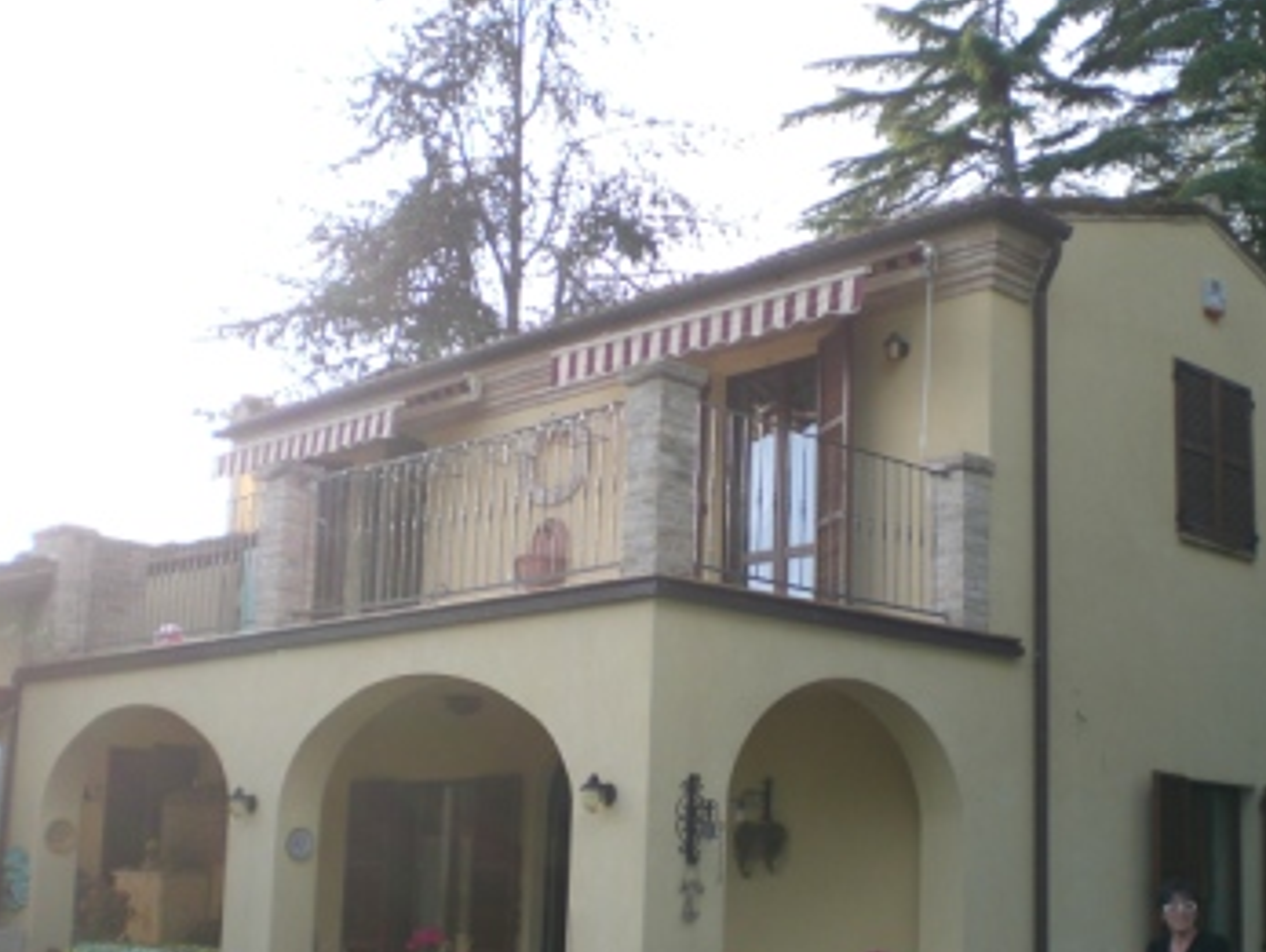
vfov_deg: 29.6
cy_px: 598
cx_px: 708
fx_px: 1794
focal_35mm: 49
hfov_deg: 38.8
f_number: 3.1
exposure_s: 1/250
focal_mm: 6.3
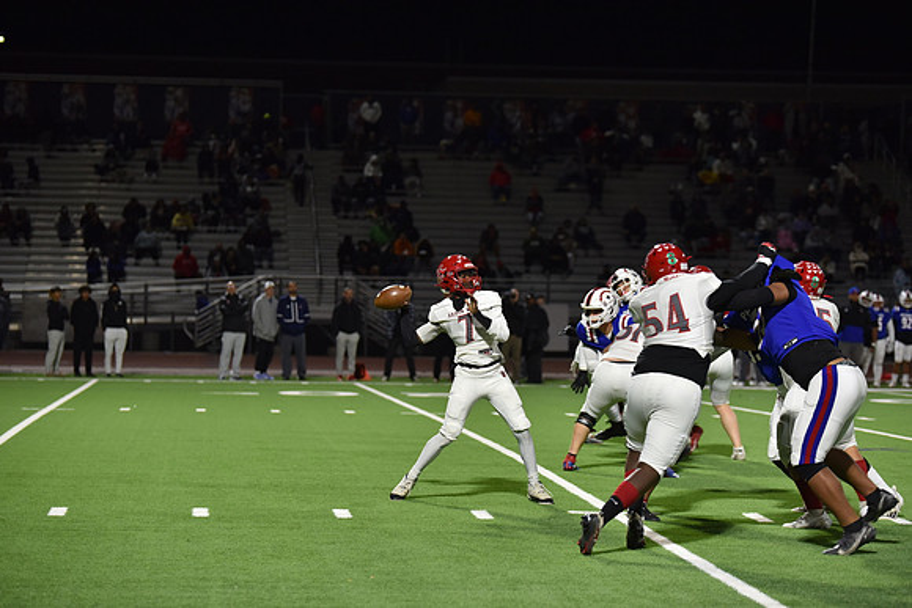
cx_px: 456
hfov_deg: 17.6
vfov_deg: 11.8
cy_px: 304
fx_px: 2939
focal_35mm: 116
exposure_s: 1/500
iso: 2000
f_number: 2.8
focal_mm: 116
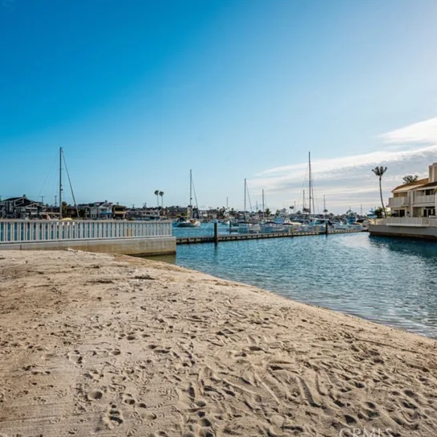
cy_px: 218
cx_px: 189
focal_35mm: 25
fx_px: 357
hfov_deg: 62.7
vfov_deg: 62.9
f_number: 10
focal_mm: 19
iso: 100
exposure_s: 1/400
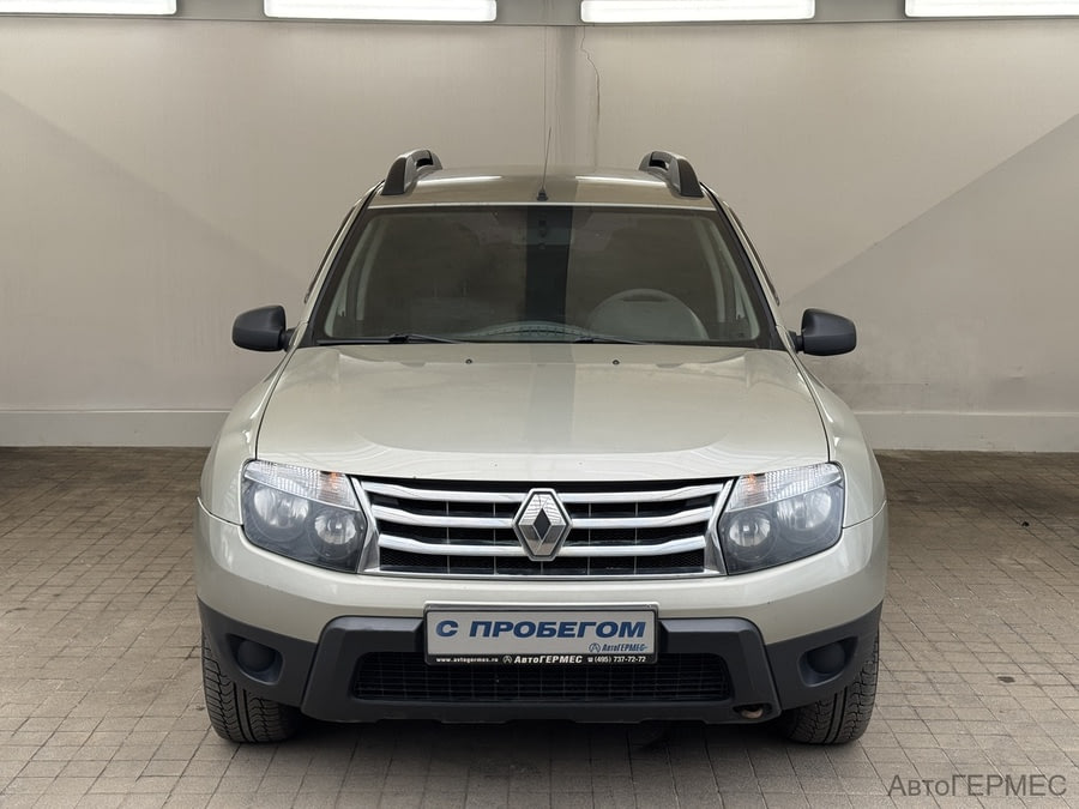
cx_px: 540
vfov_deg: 30.3
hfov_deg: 39.7
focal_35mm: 48
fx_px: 1496
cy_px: 404
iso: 64
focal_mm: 6.76
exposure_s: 1/399
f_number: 1.78
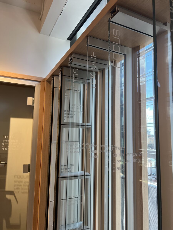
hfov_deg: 53.1
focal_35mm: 26
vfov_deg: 67.3
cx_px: 86
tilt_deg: +5.7
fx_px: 173
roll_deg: -0.5
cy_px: 115
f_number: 1.5
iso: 80
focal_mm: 5.7
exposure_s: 1/121
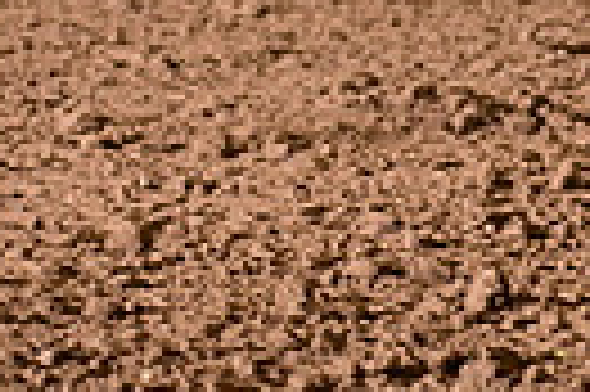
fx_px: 8119
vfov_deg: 2.7
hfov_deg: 4.1
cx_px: 1130
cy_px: -408
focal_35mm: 496
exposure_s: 1/250
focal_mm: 112
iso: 1600
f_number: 3.2
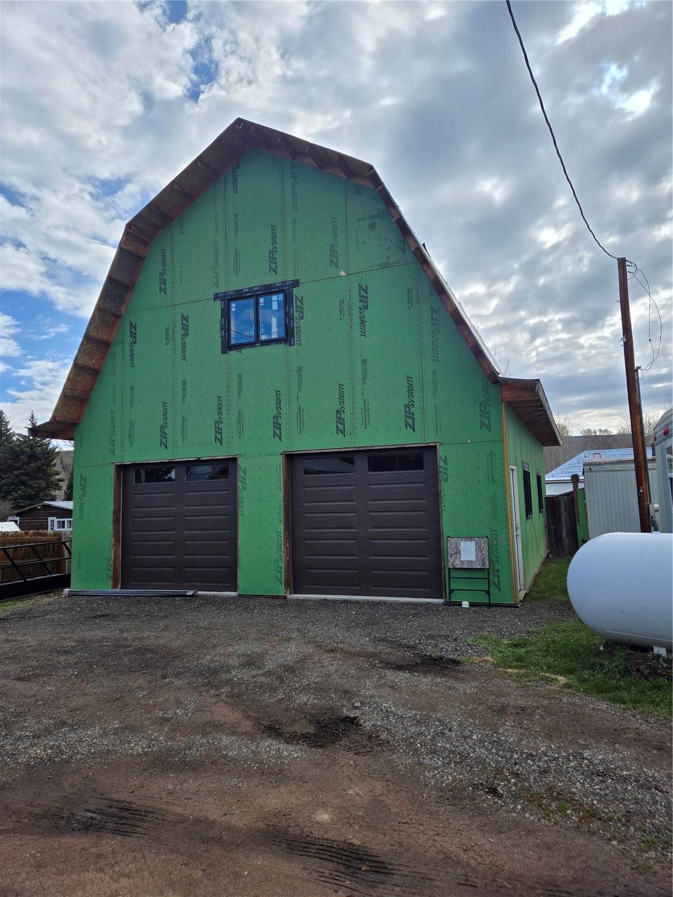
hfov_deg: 58.9
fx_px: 596
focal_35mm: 23
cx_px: 336
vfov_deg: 73.9
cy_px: 448
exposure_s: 1/2510
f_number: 1.8
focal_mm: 5.4
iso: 25
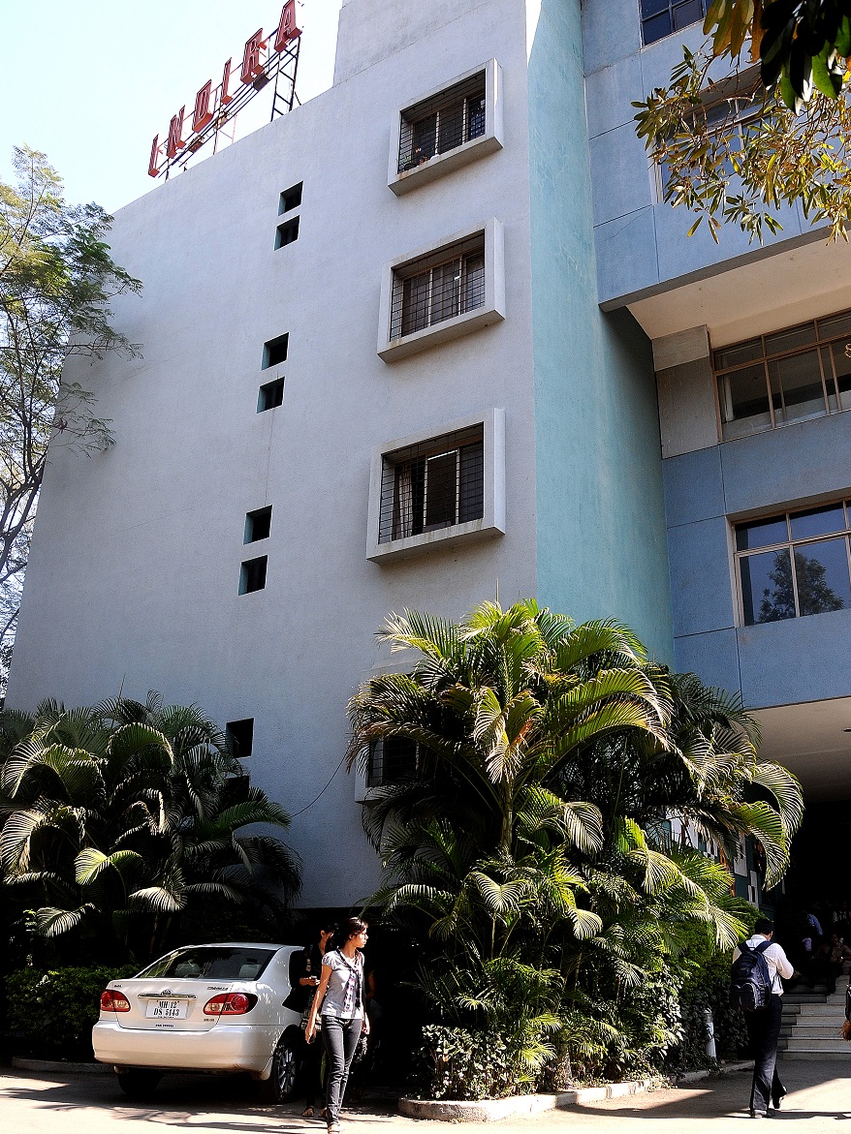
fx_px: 984
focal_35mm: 30
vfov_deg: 59.8
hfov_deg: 46.8
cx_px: 435
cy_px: 637
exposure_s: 1/250
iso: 320
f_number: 8
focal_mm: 18
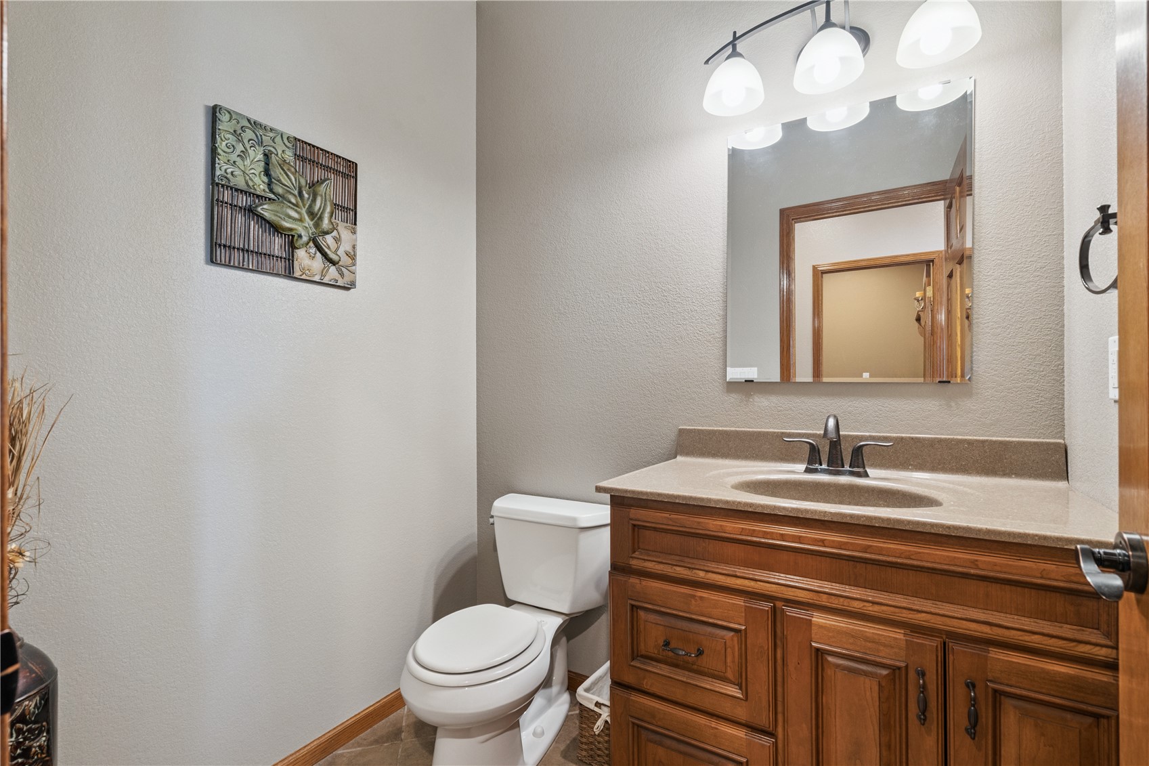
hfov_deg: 96.7
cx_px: 574
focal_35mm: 16
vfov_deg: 73.7
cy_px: 383
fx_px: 511
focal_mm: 16
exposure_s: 1/4
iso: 800
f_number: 10
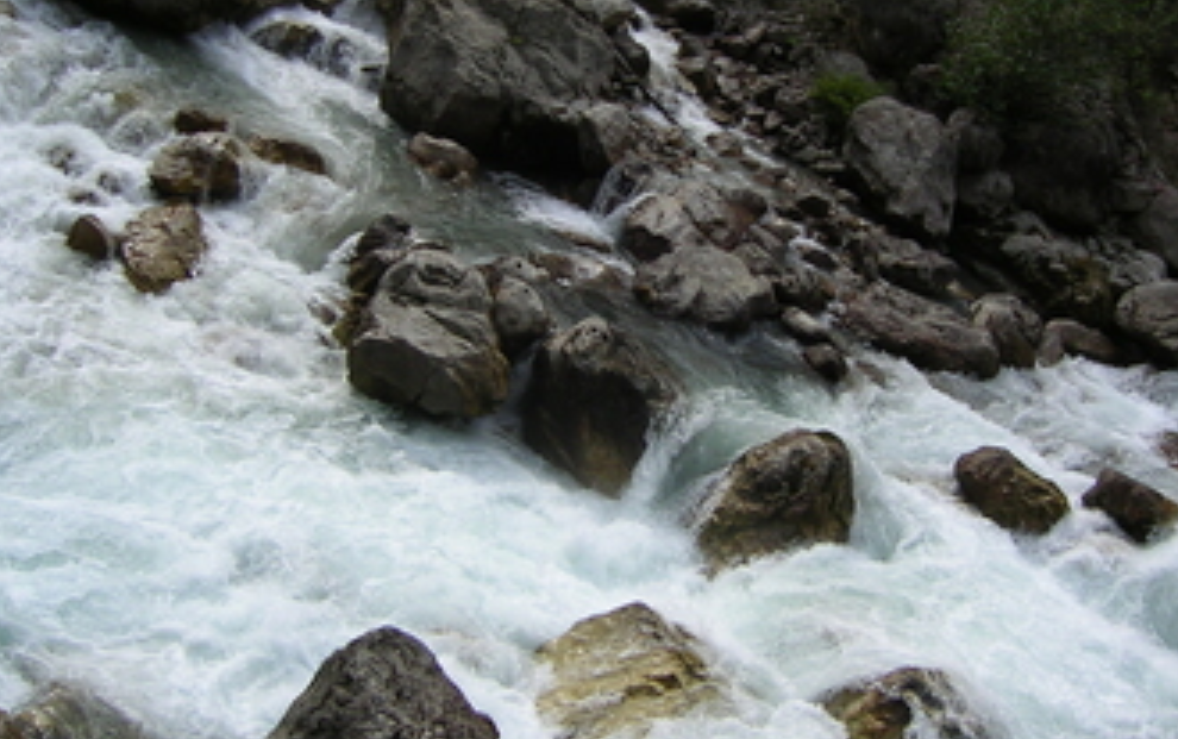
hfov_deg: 38.7
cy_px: 353
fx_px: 1671
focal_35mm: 52
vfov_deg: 24.9
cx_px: 703
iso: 50
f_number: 4.8
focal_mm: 5.6
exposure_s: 1/281
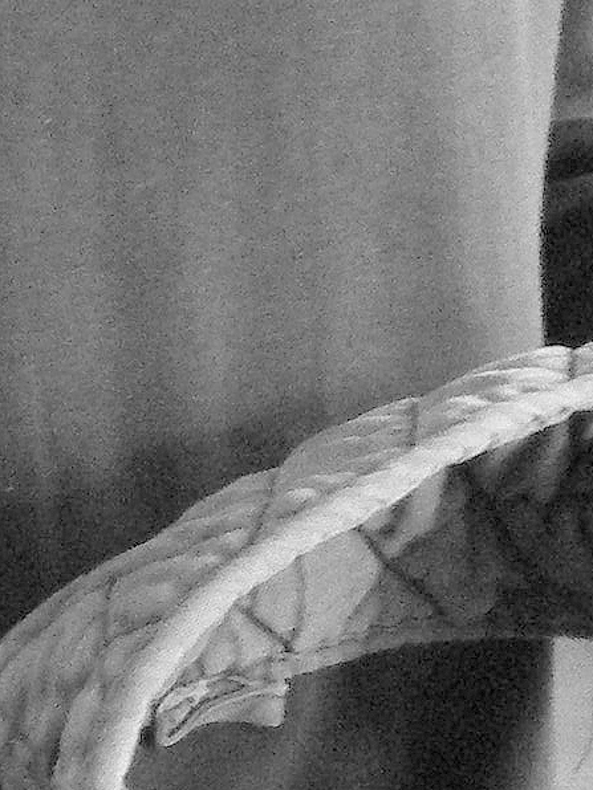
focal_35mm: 196
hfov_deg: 7.6
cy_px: -117
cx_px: 390
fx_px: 4477
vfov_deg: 10.0
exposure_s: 1/8
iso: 400
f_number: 3.1
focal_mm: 6.3
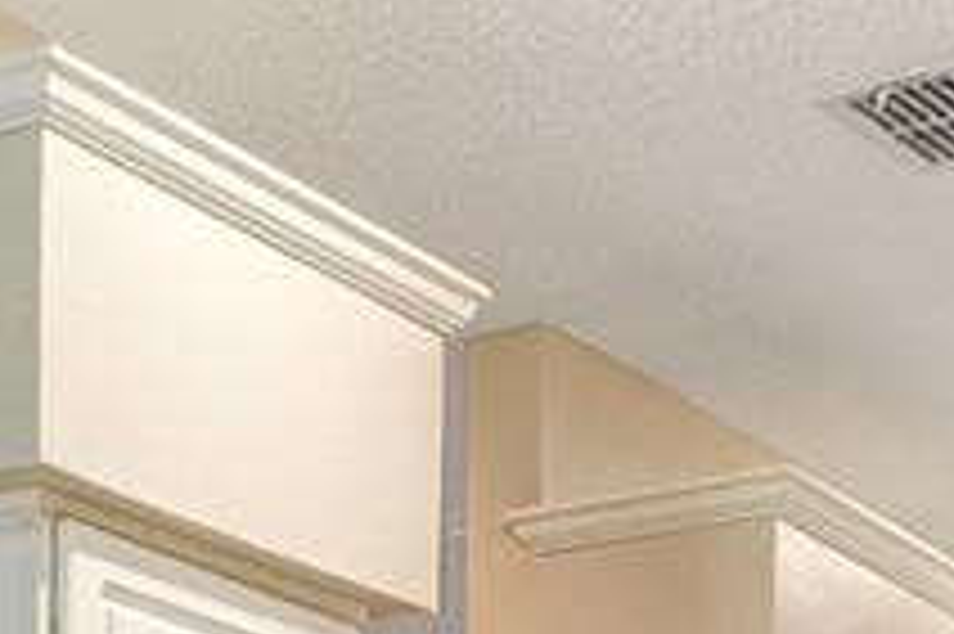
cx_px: 212
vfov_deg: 10.2
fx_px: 3204
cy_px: 1383
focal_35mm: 121
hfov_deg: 16.8
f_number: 7.1
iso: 800
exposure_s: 1/20
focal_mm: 16
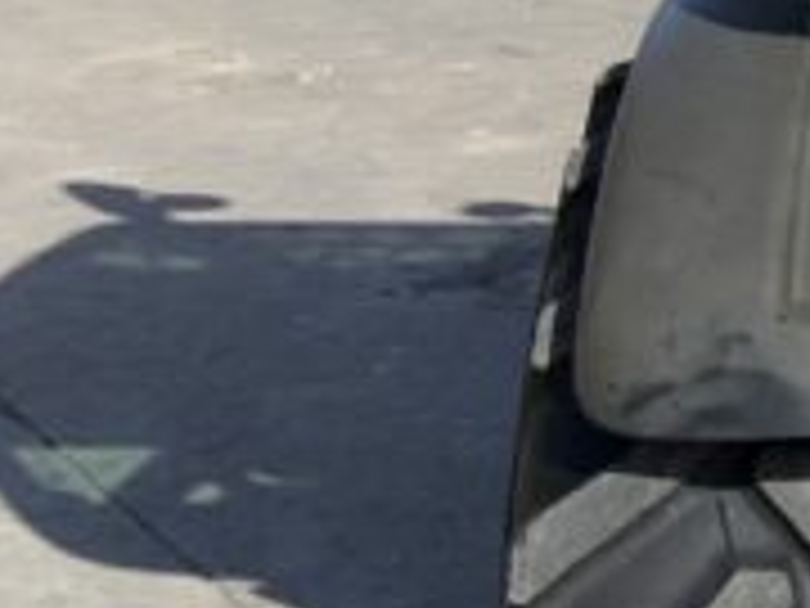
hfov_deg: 10.2
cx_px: 2048
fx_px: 3861
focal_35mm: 165
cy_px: 59
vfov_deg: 9.0
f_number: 1.8
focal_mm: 3
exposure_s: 1/1412
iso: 16
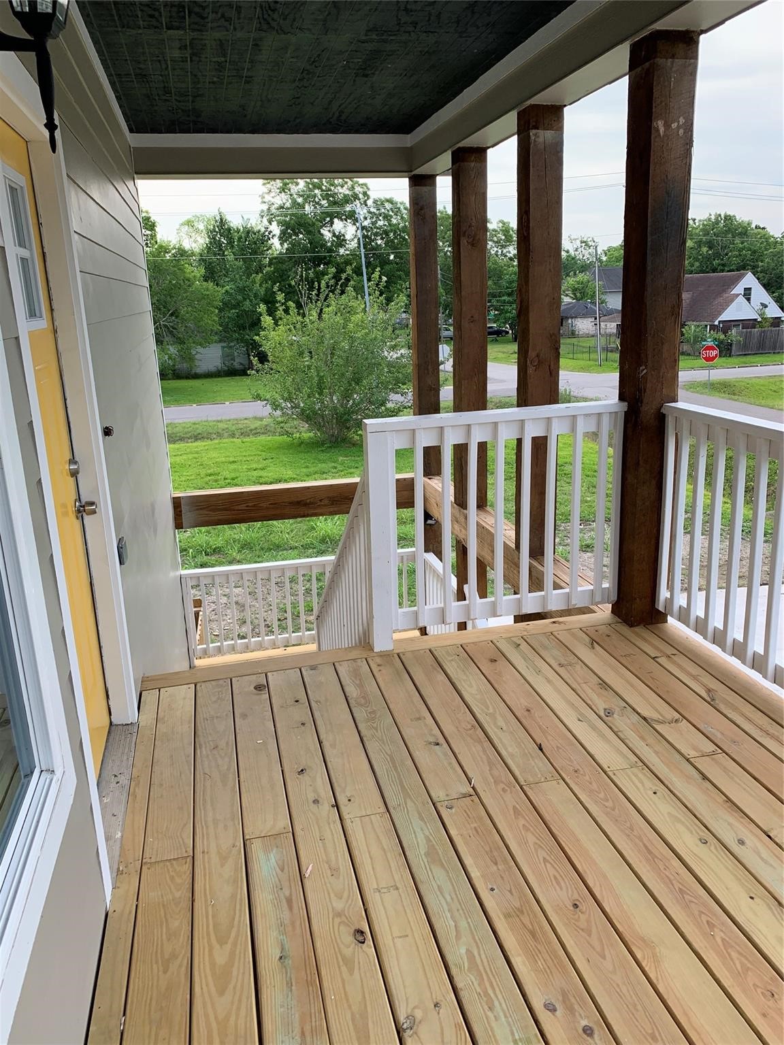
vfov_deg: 67.3
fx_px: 785
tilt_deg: -14.9
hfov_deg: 53.1
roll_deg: +2.1
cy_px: 522
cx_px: 392
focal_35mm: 26
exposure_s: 1/444
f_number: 1.8
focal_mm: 4.25
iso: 25
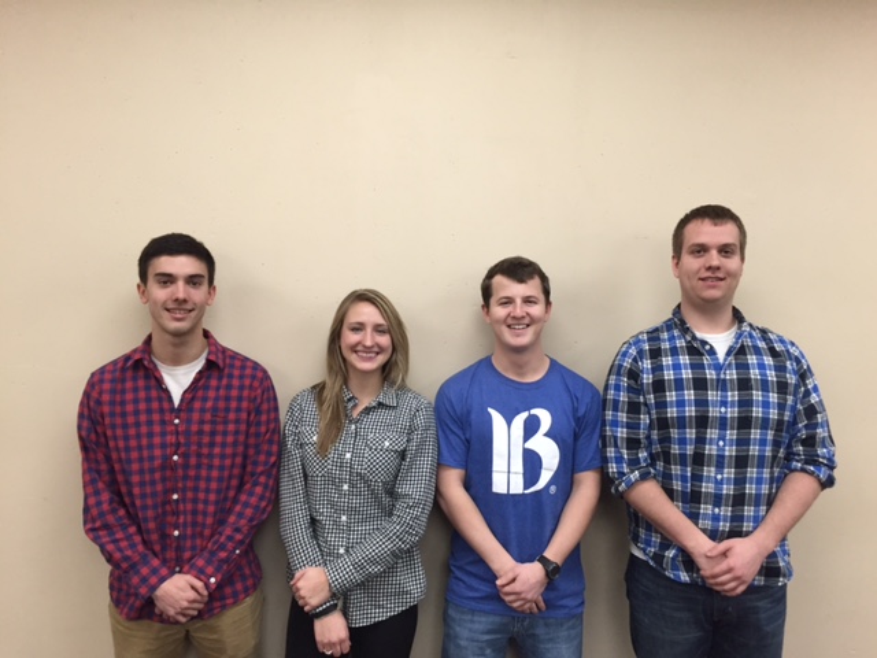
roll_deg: +0.4
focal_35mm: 29
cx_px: 438
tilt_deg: -4.8
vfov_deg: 48.2
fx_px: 735
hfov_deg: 61.7
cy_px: 329
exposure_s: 1/30
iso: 125
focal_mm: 4.15
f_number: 2.2
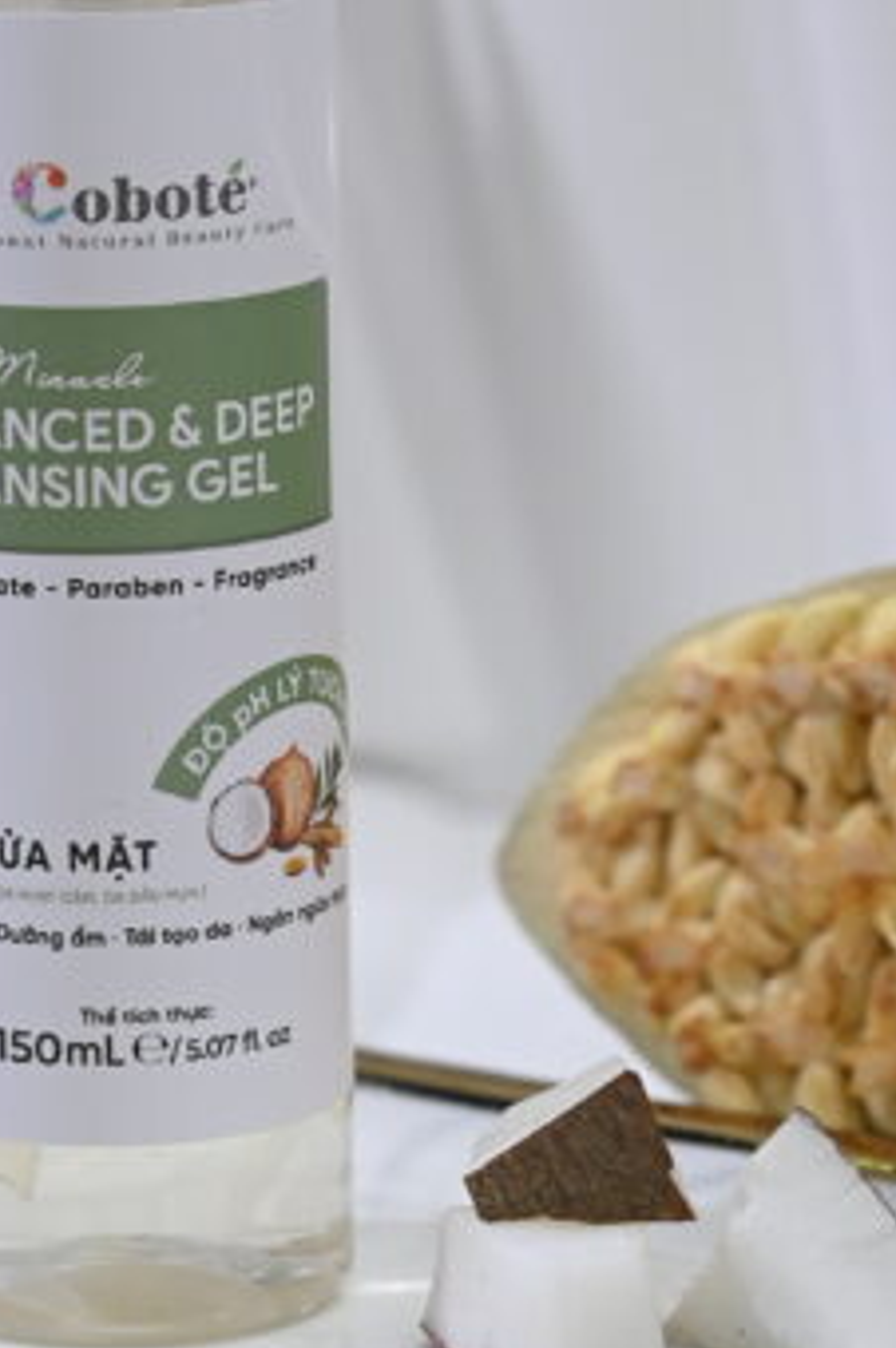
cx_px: 163
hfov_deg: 6.1
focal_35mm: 226
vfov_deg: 9.1
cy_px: 218
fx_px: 8454
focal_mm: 75
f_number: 4.5
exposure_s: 1/125
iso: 200
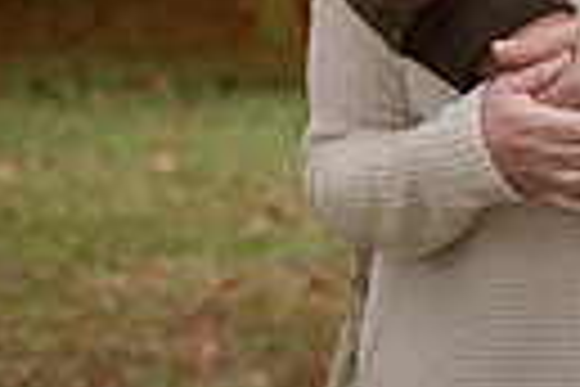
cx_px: 625
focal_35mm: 470
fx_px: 7572
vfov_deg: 2.9
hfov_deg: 4.4
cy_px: -580
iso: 800
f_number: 8
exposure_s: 1/400
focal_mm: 135
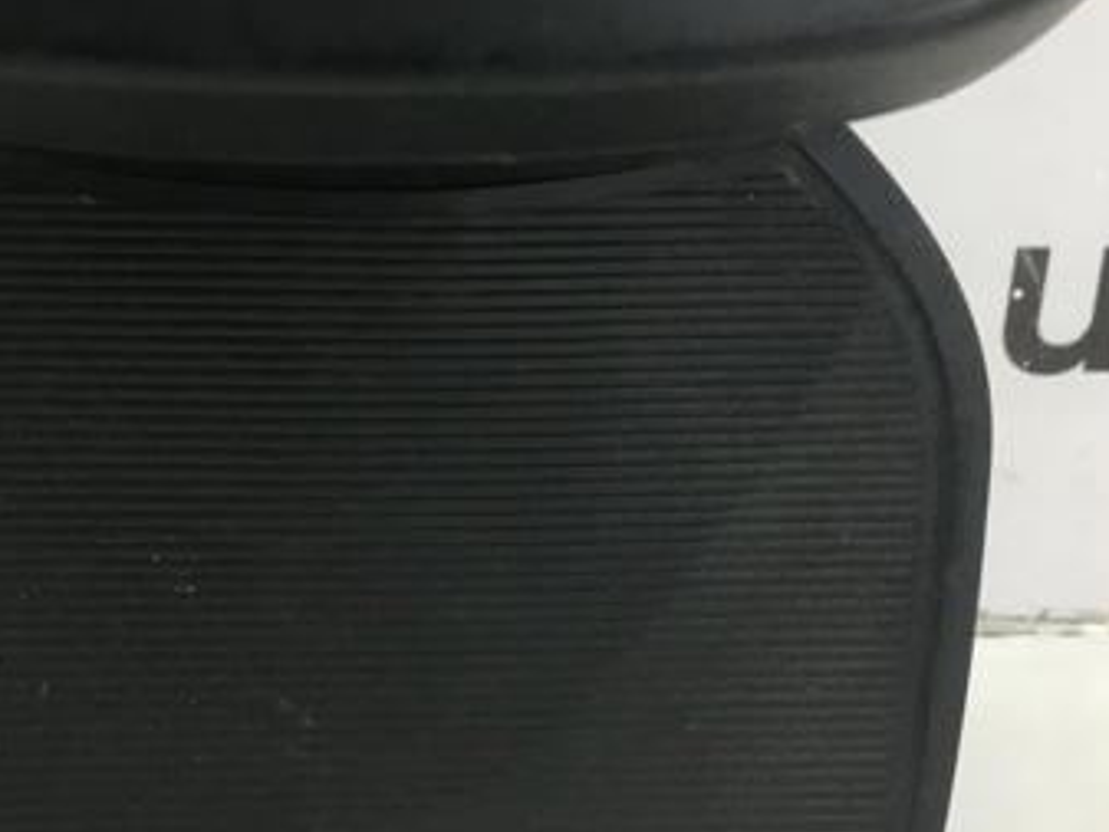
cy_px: 441
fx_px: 1763
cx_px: 411
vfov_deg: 26.6
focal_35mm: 55
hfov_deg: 34.7
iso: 32
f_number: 2.2
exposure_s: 1/33
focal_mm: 4.15
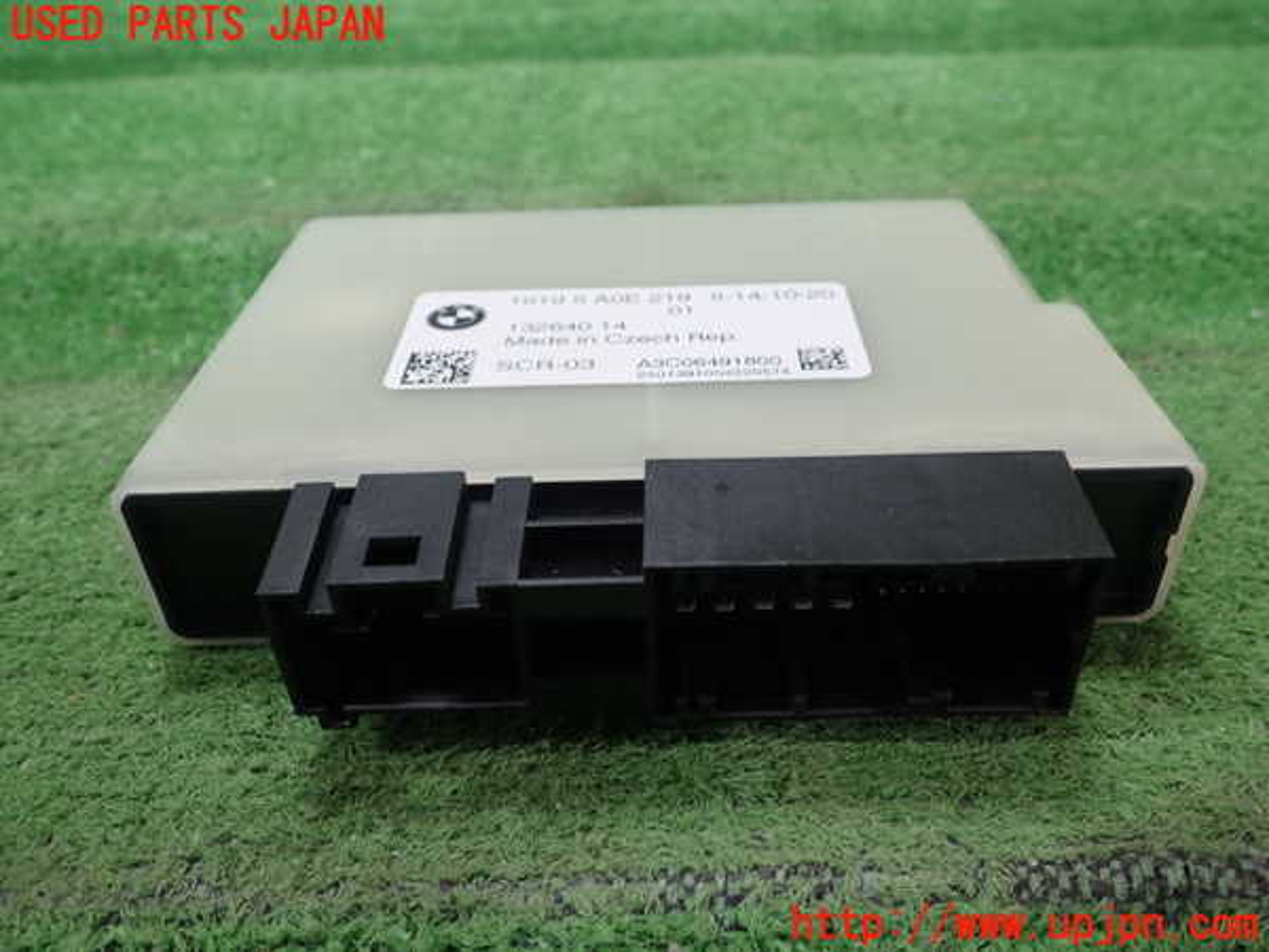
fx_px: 1100
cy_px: 476
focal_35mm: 30
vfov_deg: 46.8
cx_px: 634
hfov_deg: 60.0
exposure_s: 1/125
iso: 200
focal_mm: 5.5
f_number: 2.3
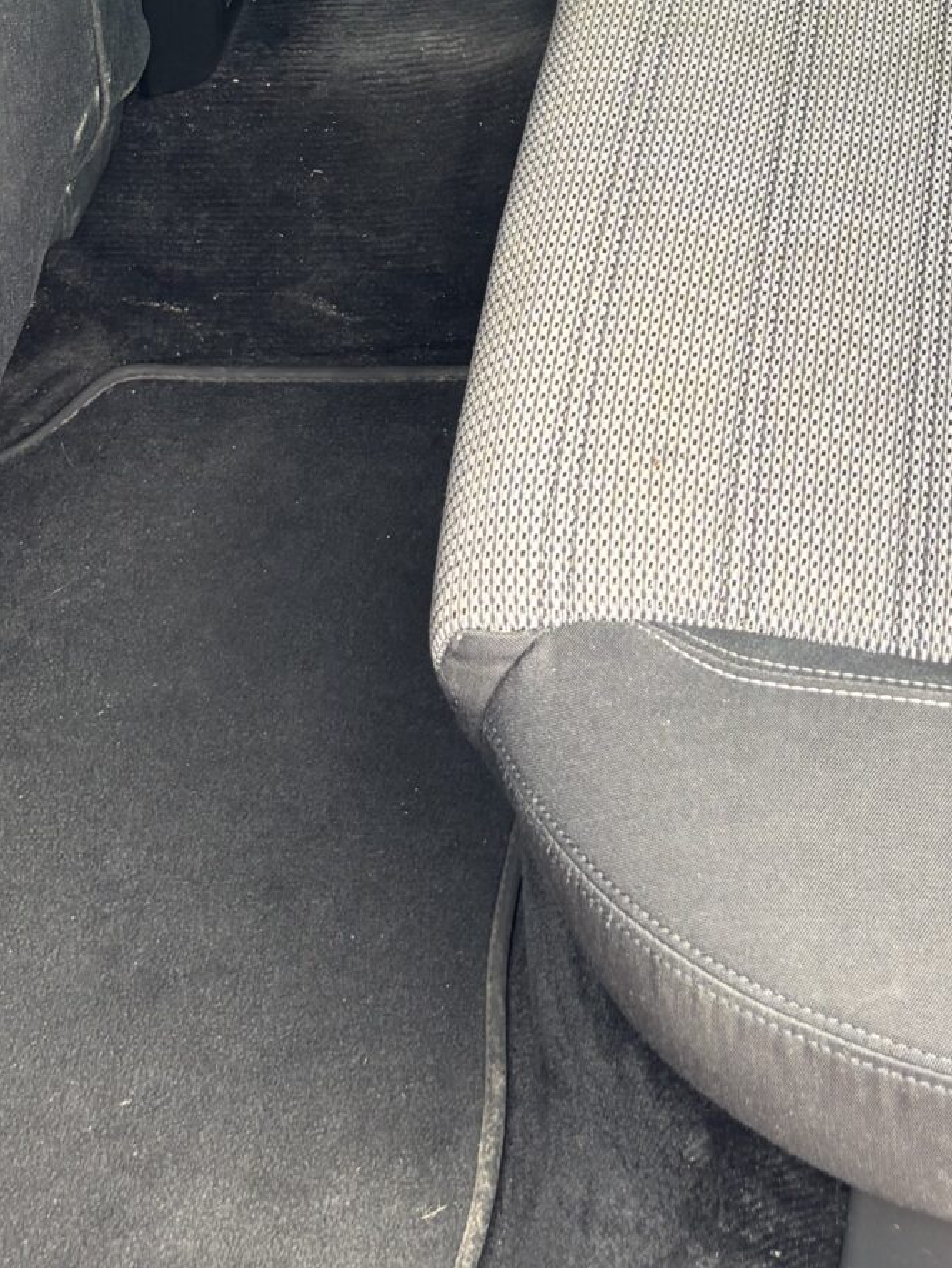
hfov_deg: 19.0
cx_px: 979
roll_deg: +8.0
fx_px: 2748
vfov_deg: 24.0
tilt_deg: -38.7
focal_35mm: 75
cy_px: -194
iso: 100
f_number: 1.6
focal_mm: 5.96
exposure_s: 1/121
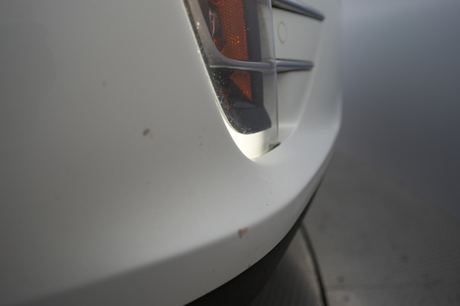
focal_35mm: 28
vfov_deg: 46.4
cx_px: 230
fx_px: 358
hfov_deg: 65.5
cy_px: 153
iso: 500
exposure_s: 1/80
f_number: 4
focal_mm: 28
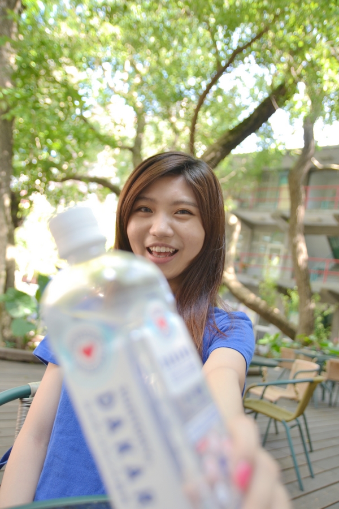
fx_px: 466
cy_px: 254
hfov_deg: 40.0
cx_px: 170
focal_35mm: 33
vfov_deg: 57.2
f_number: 2.8
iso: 100
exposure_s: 1/40
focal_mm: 22
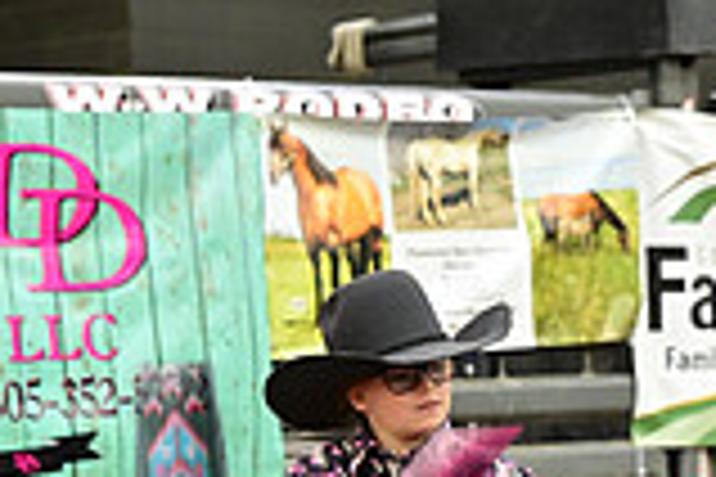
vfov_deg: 7.1
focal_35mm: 190
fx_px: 3779
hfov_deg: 10.5
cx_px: 973
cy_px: 682
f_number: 4
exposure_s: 1/125
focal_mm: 52
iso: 3200
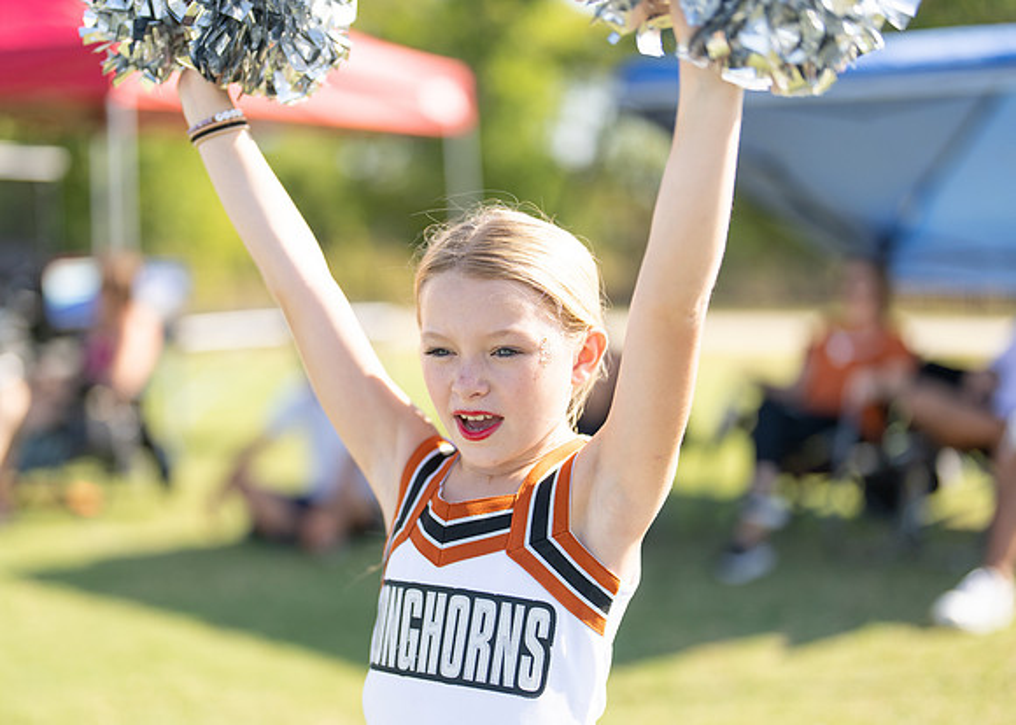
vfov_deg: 24.8
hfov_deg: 34.2
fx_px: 1647
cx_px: 427
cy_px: 390
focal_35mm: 57
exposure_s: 1/4000
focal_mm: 50
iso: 100
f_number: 1.2
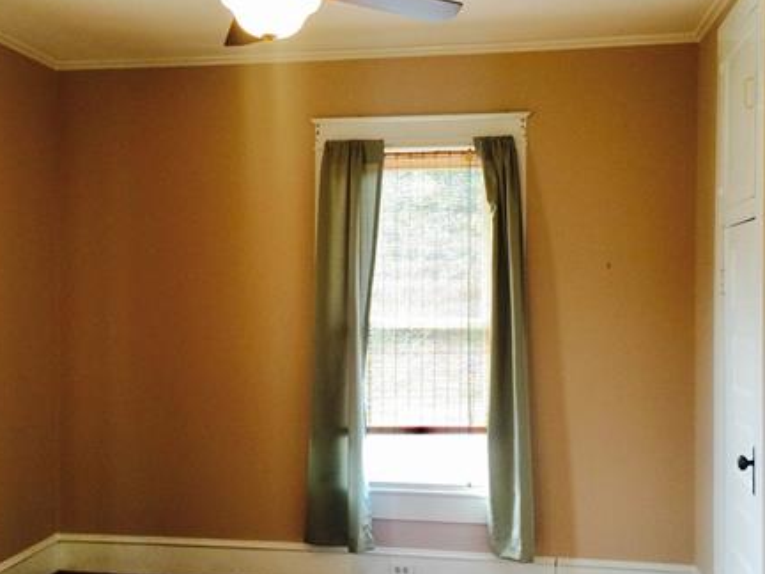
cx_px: 344
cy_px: 326
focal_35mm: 43
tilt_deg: -1.2
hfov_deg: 43.8
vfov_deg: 33.5
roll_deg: +0.0
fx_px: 950
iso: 40
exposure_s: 1/15
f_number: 2.2
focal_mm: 4.15
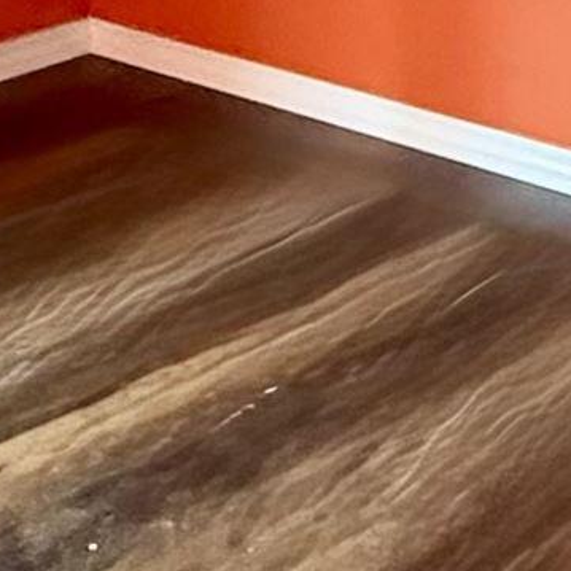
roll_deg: +0.1
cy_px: -218
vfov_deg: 15.5
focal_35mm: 106
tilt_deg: -10.9
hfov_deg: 16.0
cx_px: 596
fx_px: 1978
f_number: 2.2
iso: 1000
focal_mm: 2.22
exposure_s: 1/60
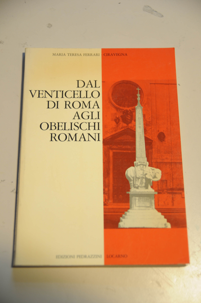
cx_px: 100
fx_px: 479
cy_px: 152
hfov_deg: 23.7
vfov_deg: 35.1
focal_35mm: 57
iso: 200
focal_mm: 38
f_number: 2.8
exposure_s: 1/20
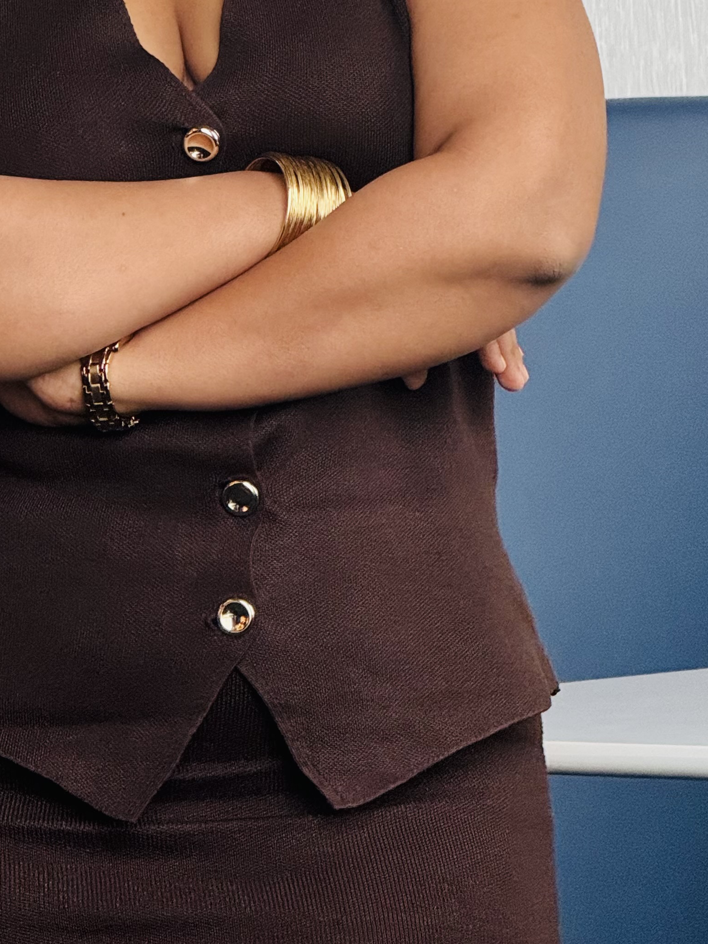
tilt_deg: +2.4
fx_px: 6409
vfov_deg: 8.4
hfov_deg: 6.3
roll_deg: +3.9
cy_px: 28
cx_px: 192
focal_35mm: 235
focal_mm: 15.66
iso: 250
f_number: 2.8
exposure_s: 1/120
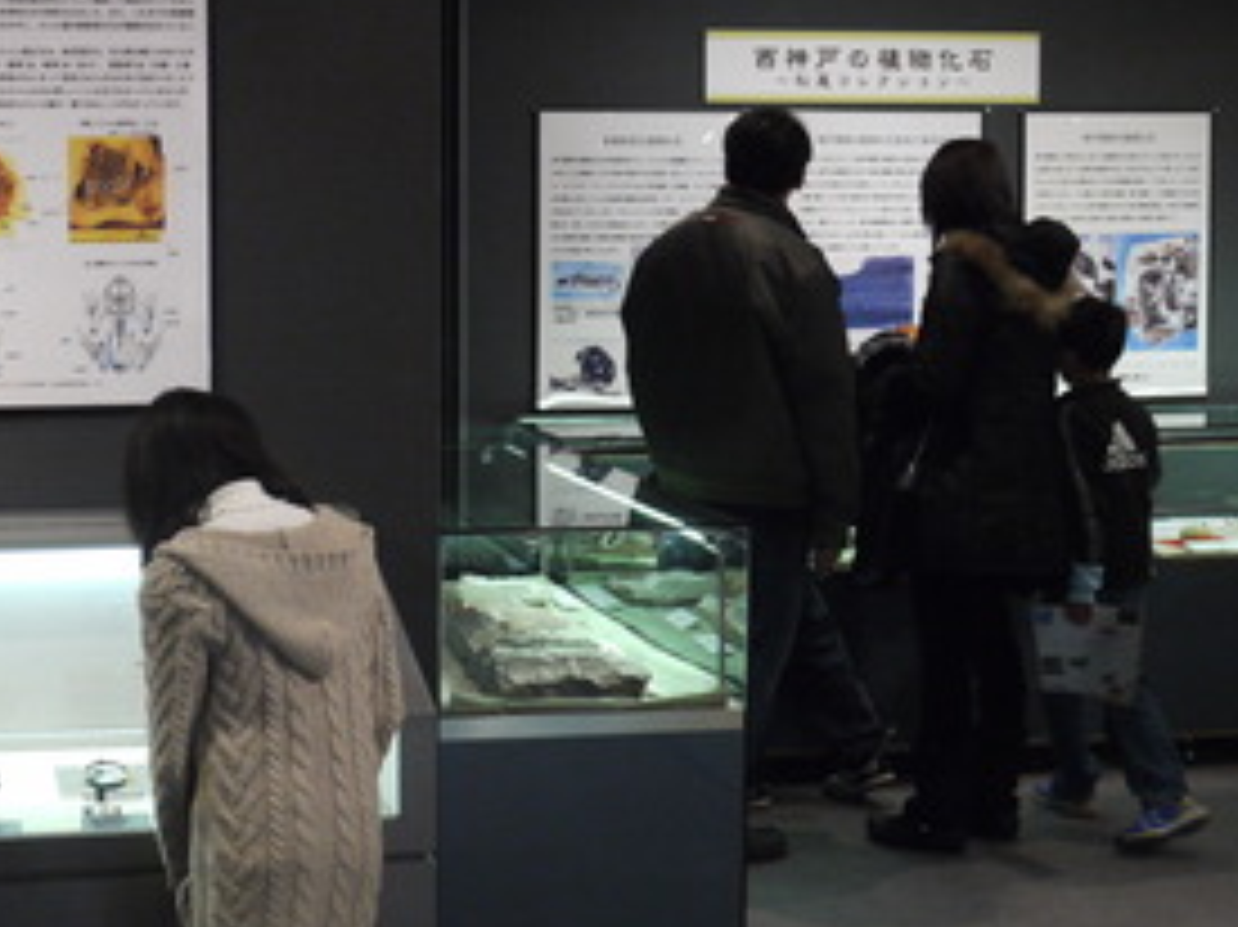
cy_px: 396
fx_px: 2395
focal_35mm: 67
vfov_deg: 21.9
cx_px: 369
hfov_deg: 28.7
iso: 800
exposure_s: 1/50
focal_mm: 23
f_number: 4.8
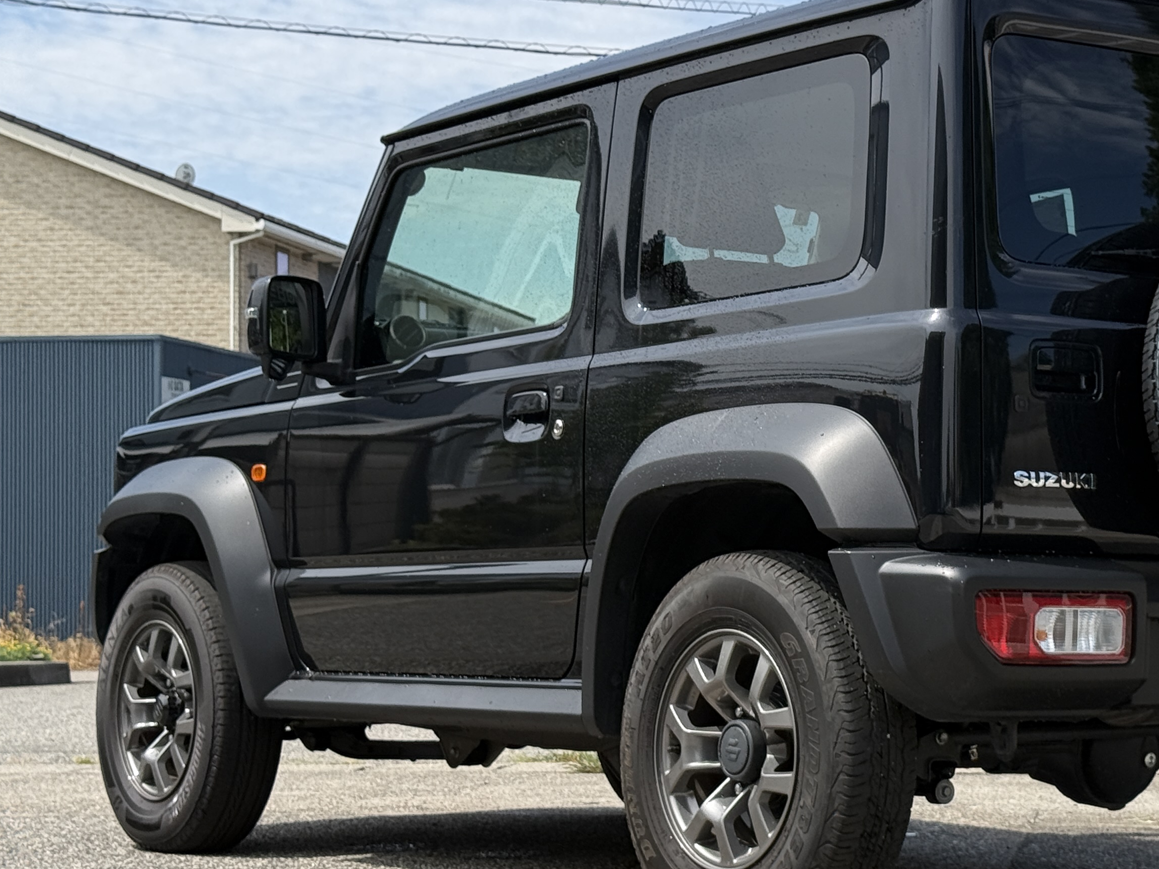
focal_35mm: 84
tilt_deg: +2.1
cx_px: 830
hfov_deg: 23.1
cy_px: 444
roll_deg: +0.4
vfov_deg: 17.6
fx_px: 2812
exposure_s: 1/3534
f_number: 1.78
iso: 64
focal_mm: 6.76
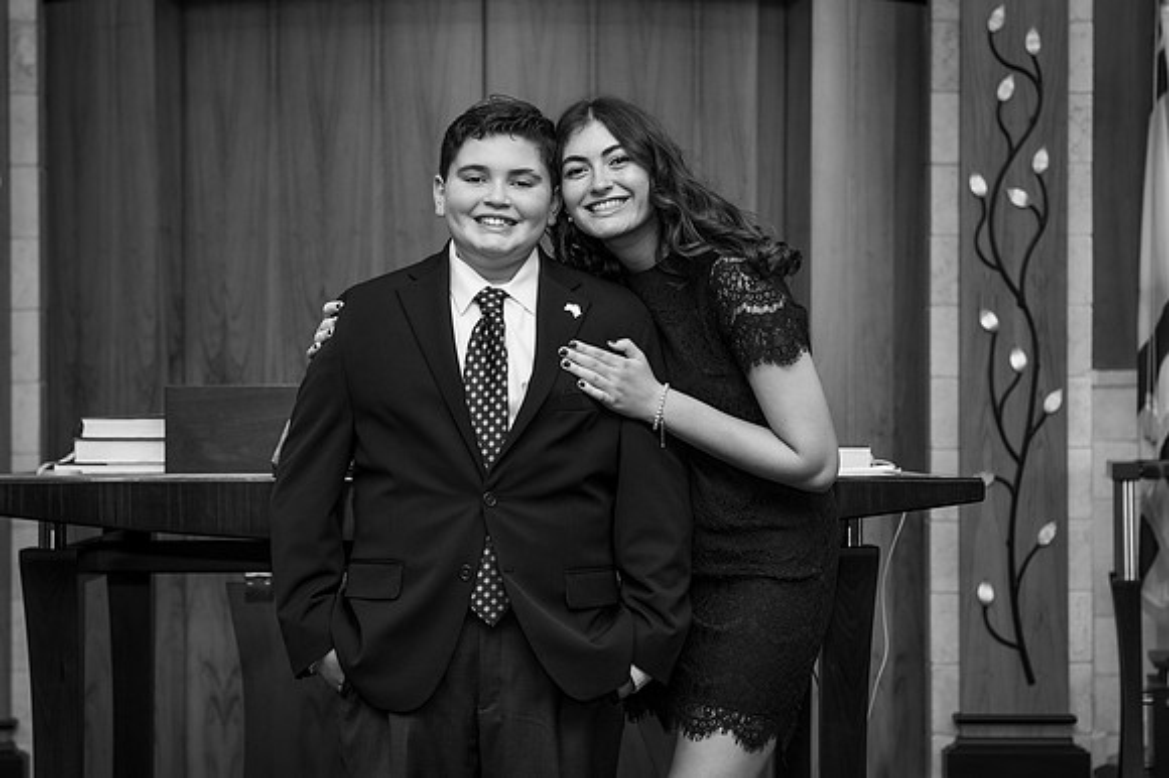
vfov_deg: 15.6
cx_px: 587
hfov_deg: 23.3
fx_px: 2837
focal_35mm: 87
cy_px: 361
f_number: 3.2
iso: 125
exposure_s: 1/100
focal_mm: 50
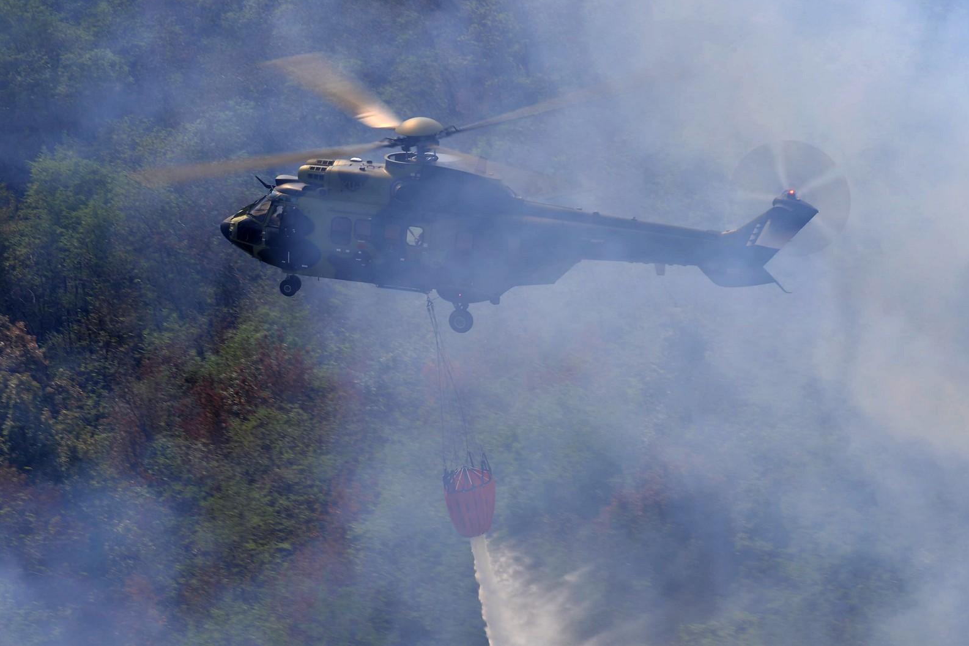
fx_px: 2665
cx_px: 489
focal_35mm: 99
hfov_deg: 20.6
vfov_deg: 13.8
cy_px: 321
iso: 100
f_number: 6.3
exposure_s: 1/125
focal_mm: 98
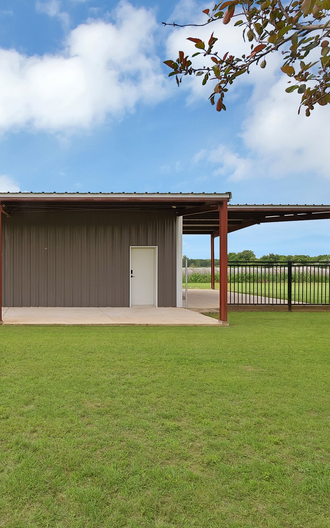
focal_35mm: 22
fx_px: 317
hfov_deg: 49.9
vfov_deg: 79.7
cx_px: 42
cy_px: 264
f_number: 9
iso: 640
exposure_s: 1/400
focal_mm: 14
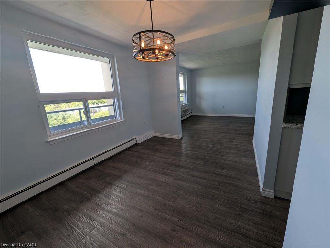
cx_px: 165
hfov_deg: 106.1
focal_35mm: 13
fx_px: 124
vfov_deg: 90.0
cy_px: 124
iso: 79
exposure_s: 1/160
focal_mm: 1.95
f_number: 2.2
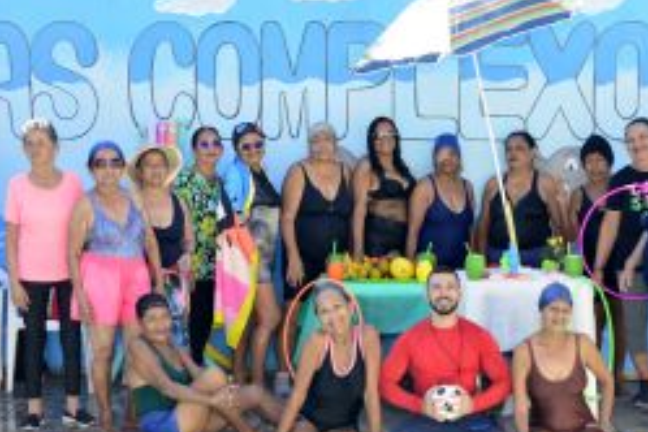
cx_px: 344
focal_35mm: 61
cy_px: 277
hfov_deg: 32.9
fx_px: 1098
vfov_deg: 22.2
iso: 500
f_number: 8
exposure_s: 1/250
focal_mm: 38
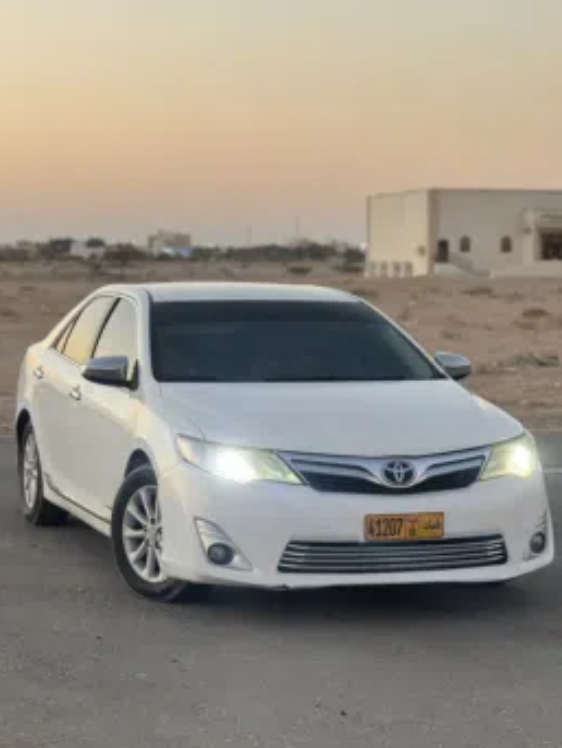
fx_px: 1946
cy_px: 330
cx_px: 265
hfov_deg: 16.4
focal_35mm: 90
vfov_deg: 21.7
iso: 160
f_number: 2.8
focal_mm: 9
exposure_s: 1/99
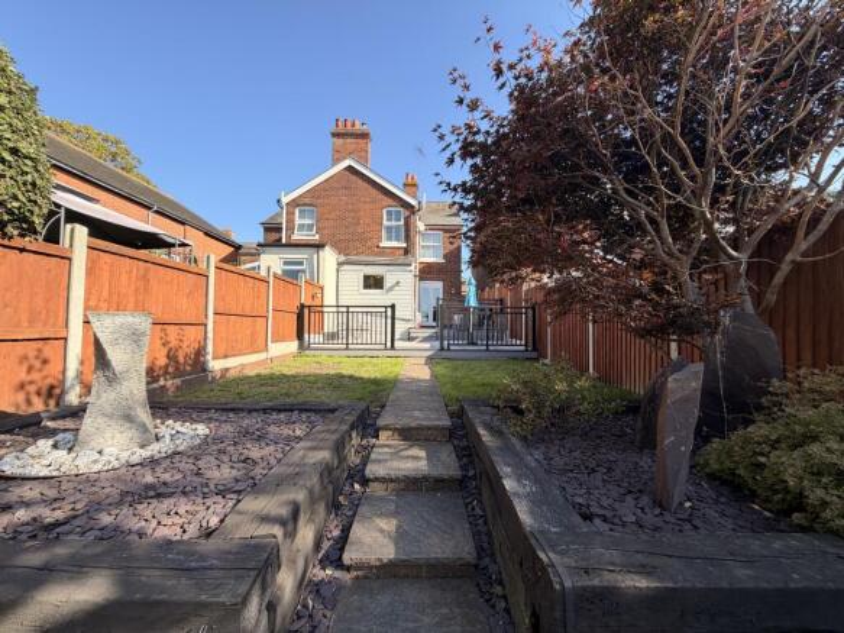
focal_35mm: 14
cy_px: 316
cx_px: 422
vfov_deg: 85.7
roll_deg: -0.9
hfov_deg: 102.1
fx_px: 341
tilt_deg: +2.3
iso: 40
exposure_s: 1/535
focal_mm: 2.22
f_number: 2.2
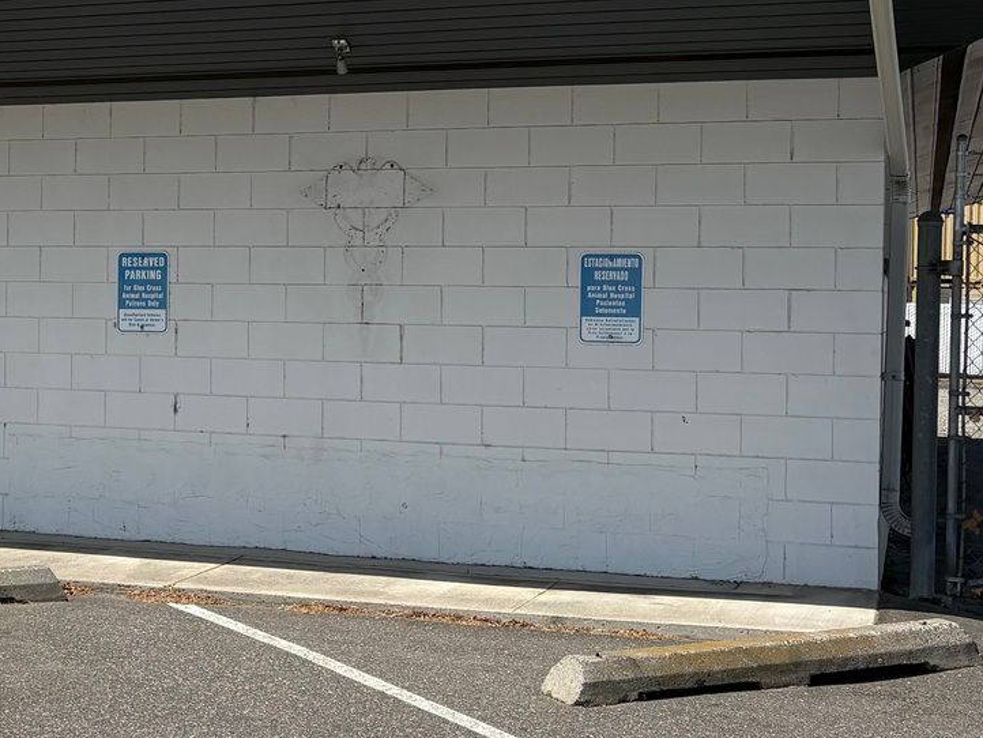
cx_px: -60
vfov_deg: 20.4
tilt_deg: +0.0
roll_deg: -0.9
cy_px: 280
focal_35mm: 72
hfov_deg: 25.3
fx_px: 2045
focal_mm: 5.96
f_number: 1.6
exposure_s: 1/5348
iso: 50
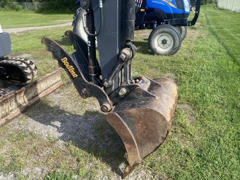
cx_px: 120
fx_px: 180
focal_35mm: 26
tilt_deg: -27.1
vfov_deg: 53.1
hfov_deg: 67.3
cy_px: 90
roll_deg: +0.2
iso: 32
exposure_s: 1/942
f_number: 1.8
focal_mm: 4.25
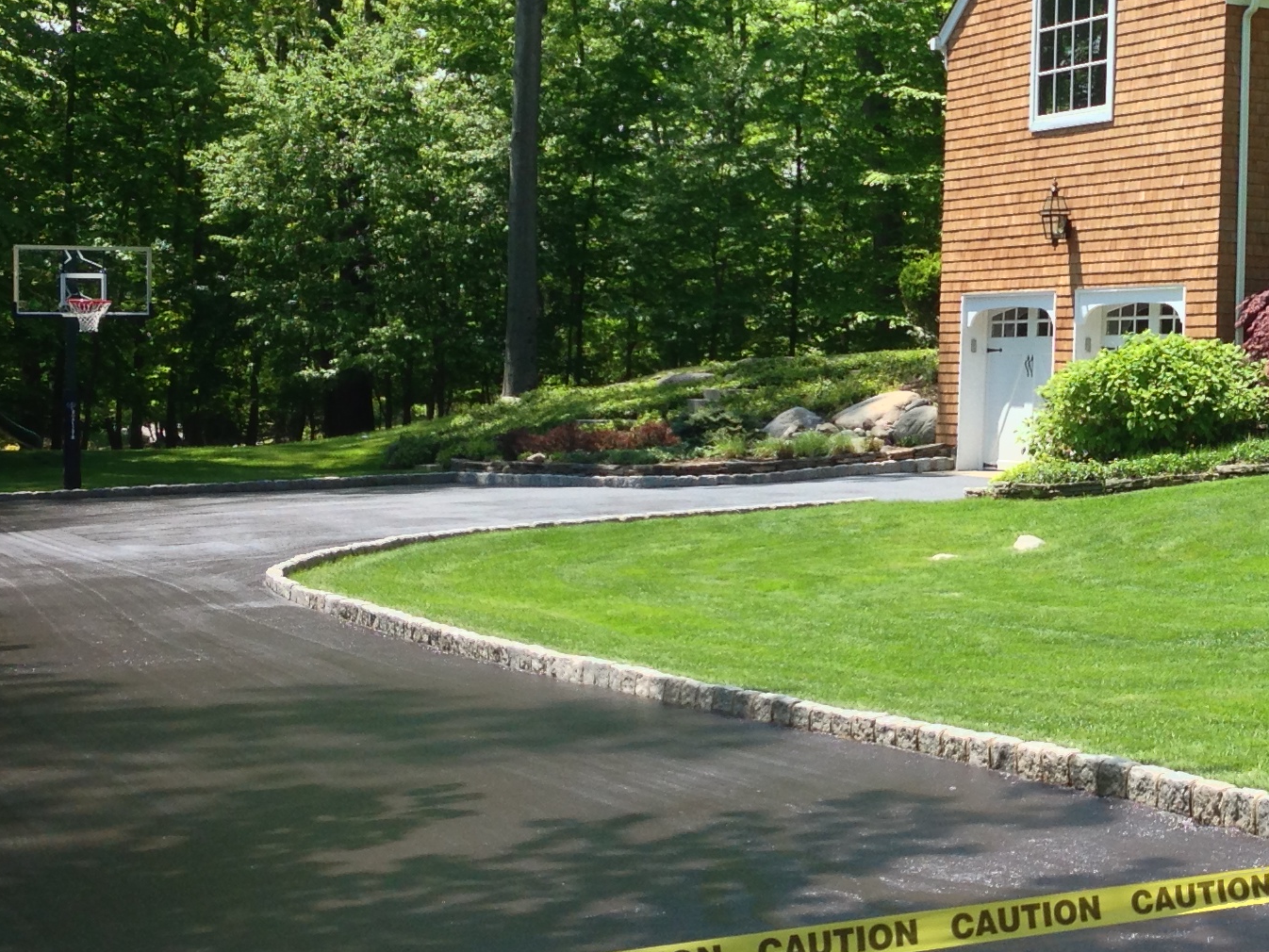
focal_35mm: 80
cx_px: 1120
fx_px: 2933
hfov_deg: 23.8
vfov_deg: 18.4
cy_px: 313
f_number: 2.4
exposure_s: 1/521
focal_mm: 4.13
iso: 50
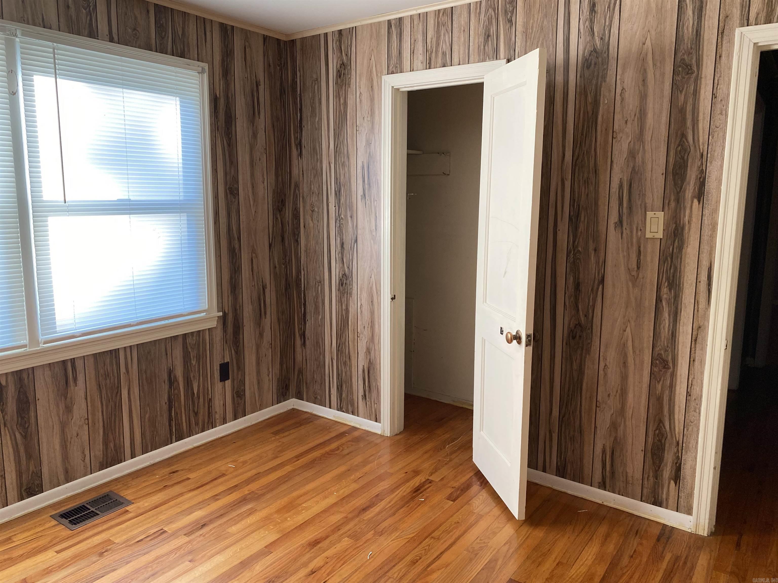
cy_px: 292
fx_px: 584
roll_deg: -1.3
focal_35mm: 26
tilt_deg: -9.5
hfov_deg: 67.3
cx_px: 389
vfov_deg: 53.1
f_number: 1.8
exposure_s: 1/106
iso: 125
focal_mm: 4.25
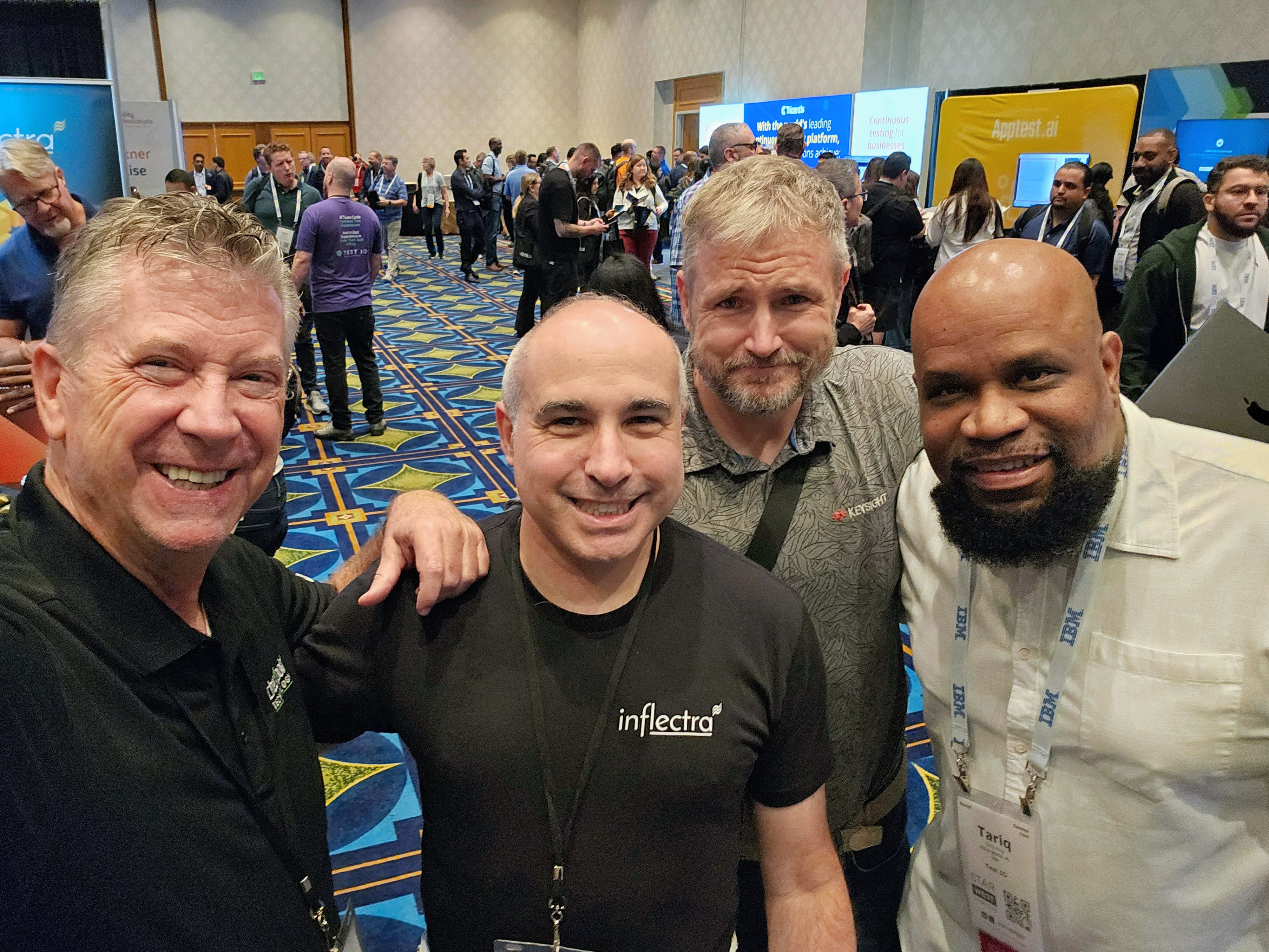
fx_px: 916
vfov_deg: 54.9
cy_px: 476
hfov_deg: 69.4
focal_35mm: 25
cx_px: 634
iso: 640
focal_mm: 3.3
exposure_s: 1/60.2
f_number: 2.2
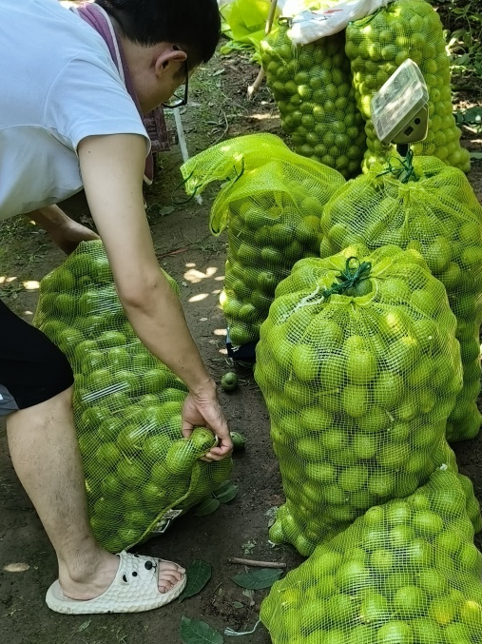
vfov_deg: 44.4
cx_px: 315
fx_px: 762
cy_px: 477
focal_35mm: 41
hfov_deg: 34.8
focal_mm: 4.84
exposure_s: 1/672
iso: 500
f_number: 1.8
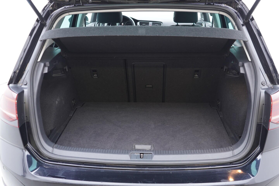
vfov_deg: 36.9
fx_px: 279
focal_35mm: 36
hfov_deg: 53.1
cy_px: 93
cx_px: 140
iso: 500
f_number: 2.8
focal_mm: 24
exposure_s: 1/40
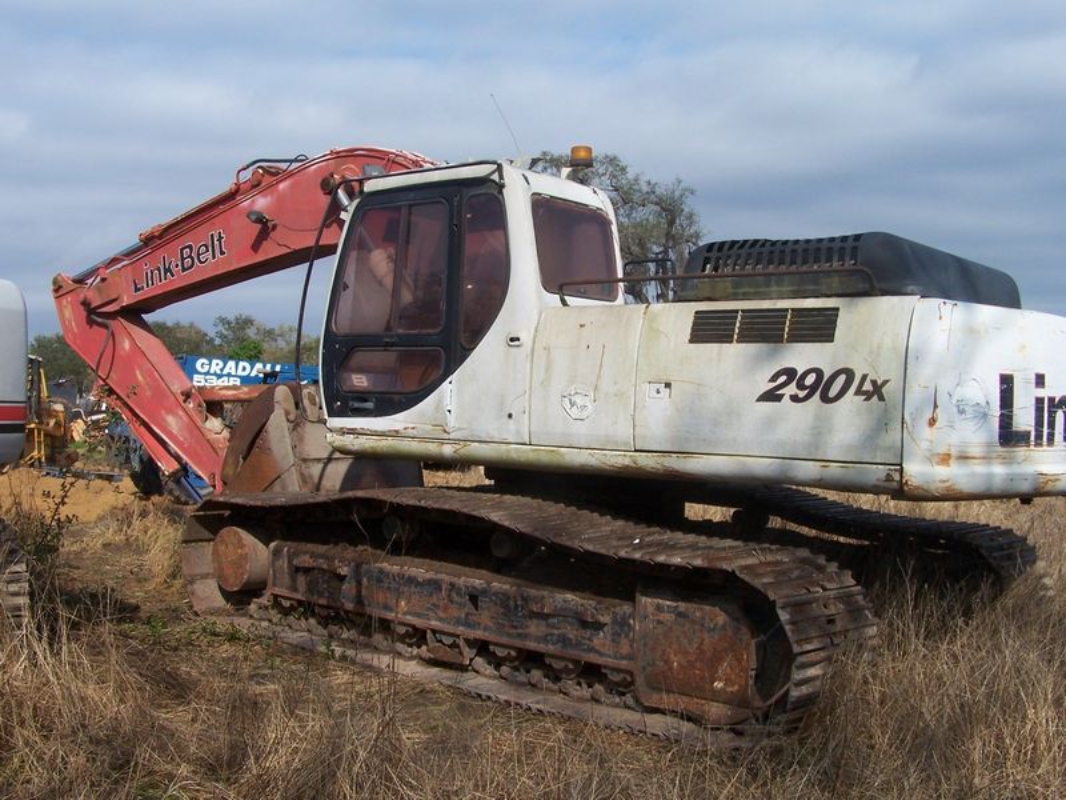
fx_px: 1170
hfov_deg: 49.0
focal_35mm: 38
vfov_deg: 37.7
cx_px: 533
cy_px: 400
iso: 80
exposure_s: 1/500
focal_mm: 6.3
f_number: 5.6
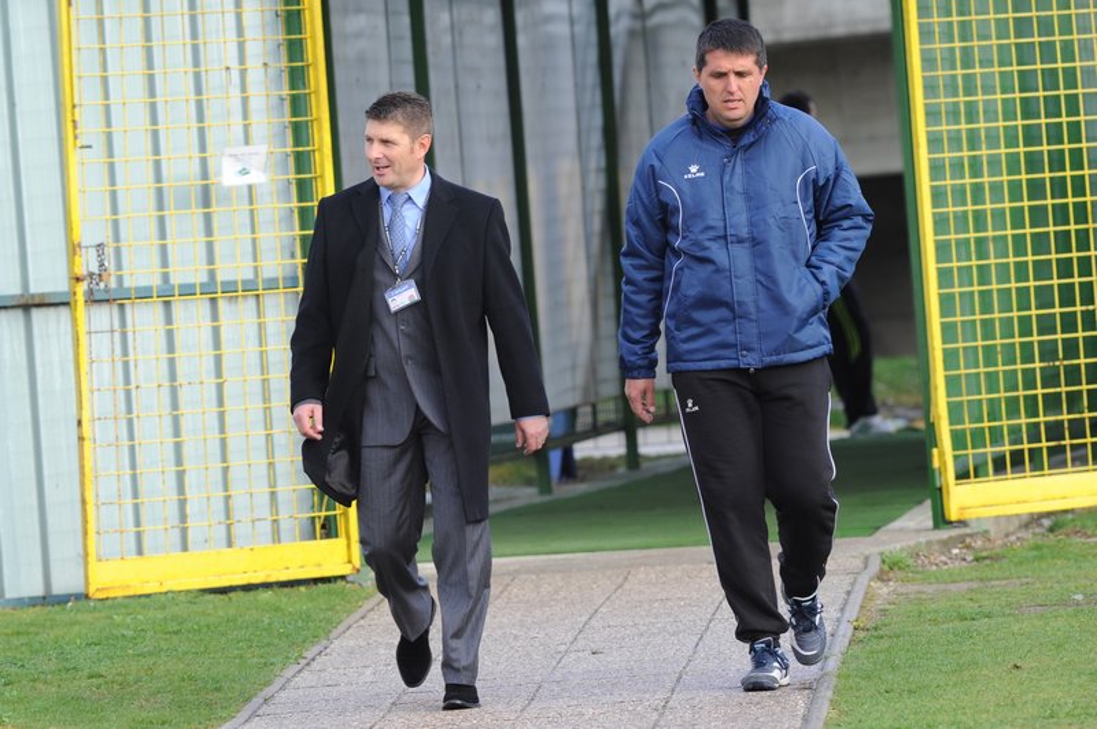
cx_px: 548
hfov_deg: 6.9
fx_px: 9134
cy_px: 364
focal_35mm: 300
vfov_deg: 4.6
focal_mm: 300
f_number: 6.3
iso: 500
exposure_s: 1/250
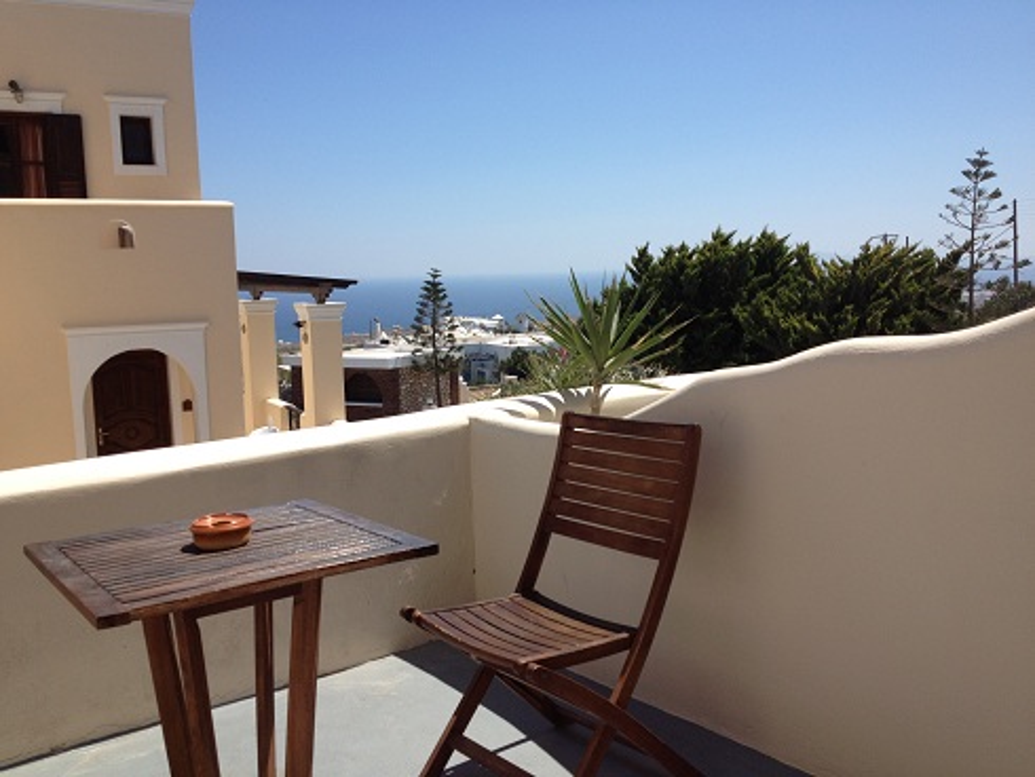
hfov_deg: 52.6
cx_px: 518
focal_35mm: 35
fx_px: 1047
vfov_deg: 40.7
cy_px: 388
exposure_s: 1/1905
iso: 64
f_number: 2.4
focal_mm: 4.28
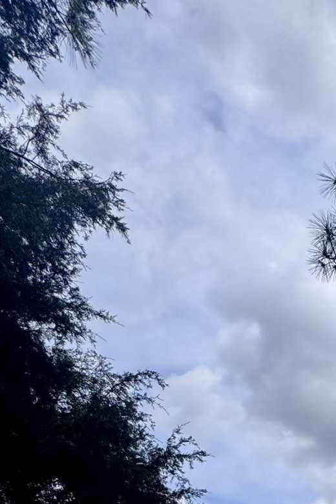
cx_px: 512
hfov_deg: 24.1
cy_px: 672
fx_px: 602
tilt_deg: +3.6
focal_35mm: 43
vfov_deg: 32.6
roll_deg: +0.0
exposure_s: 1/3390
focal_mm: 2.22
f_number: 2.2
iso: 50
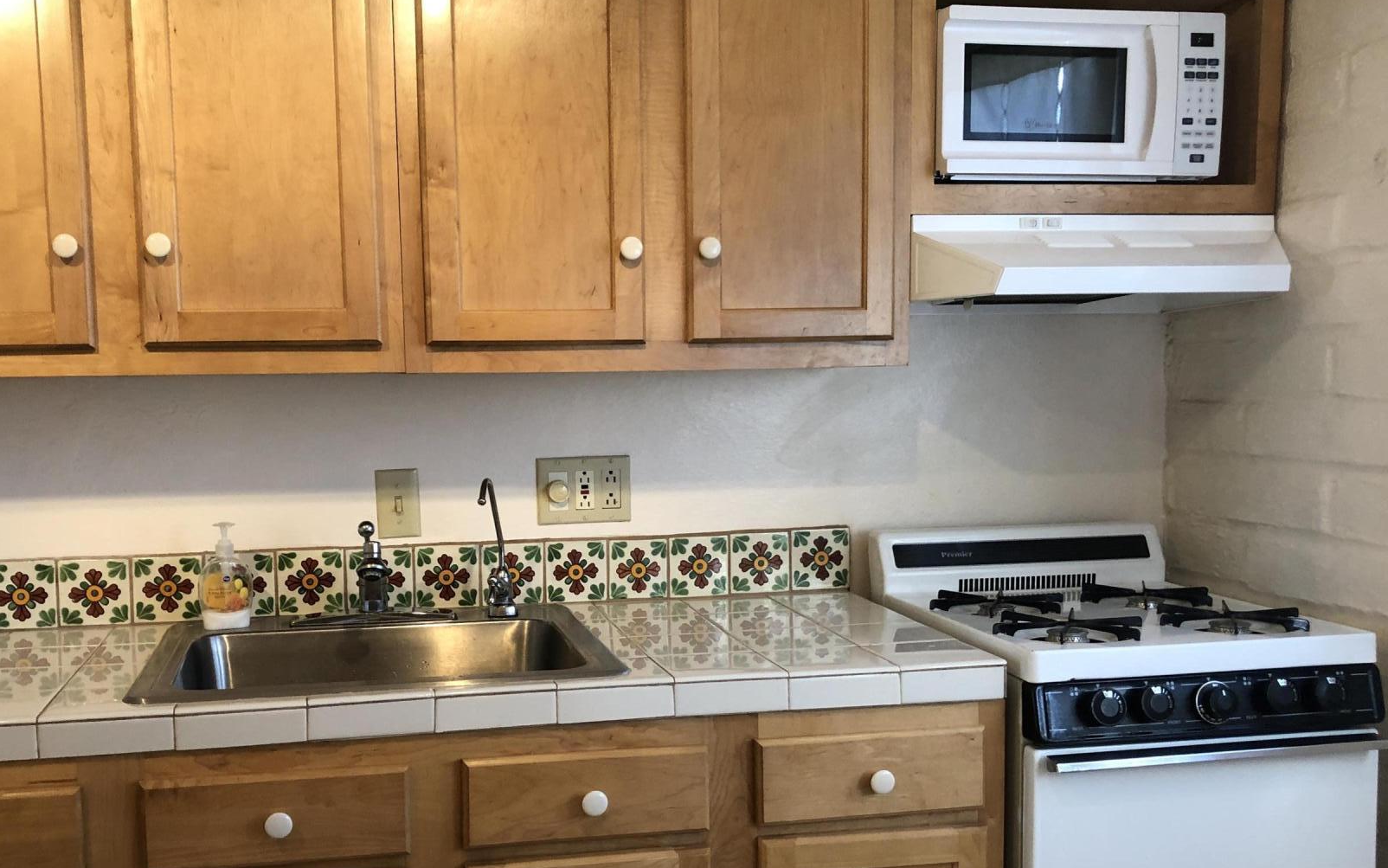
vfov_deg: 34.4
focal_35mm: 37
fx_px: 1400
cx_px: 599
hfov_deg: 52.6
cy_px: 514
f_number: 1.8
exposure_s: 1/30
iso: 40
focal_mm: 3.99
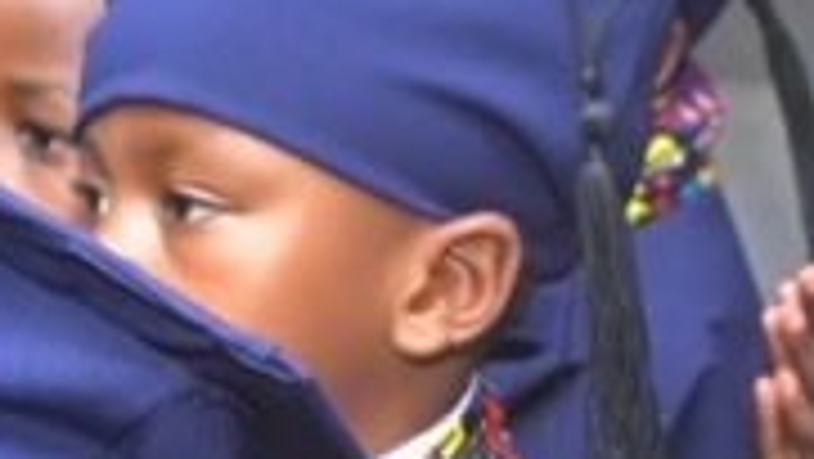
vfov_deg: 5.3
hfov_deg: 9.2
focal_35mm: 225
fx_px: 4859
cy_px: 1046
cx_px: -634
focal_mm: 38
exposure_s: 1/160
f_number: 6.3
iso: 2500
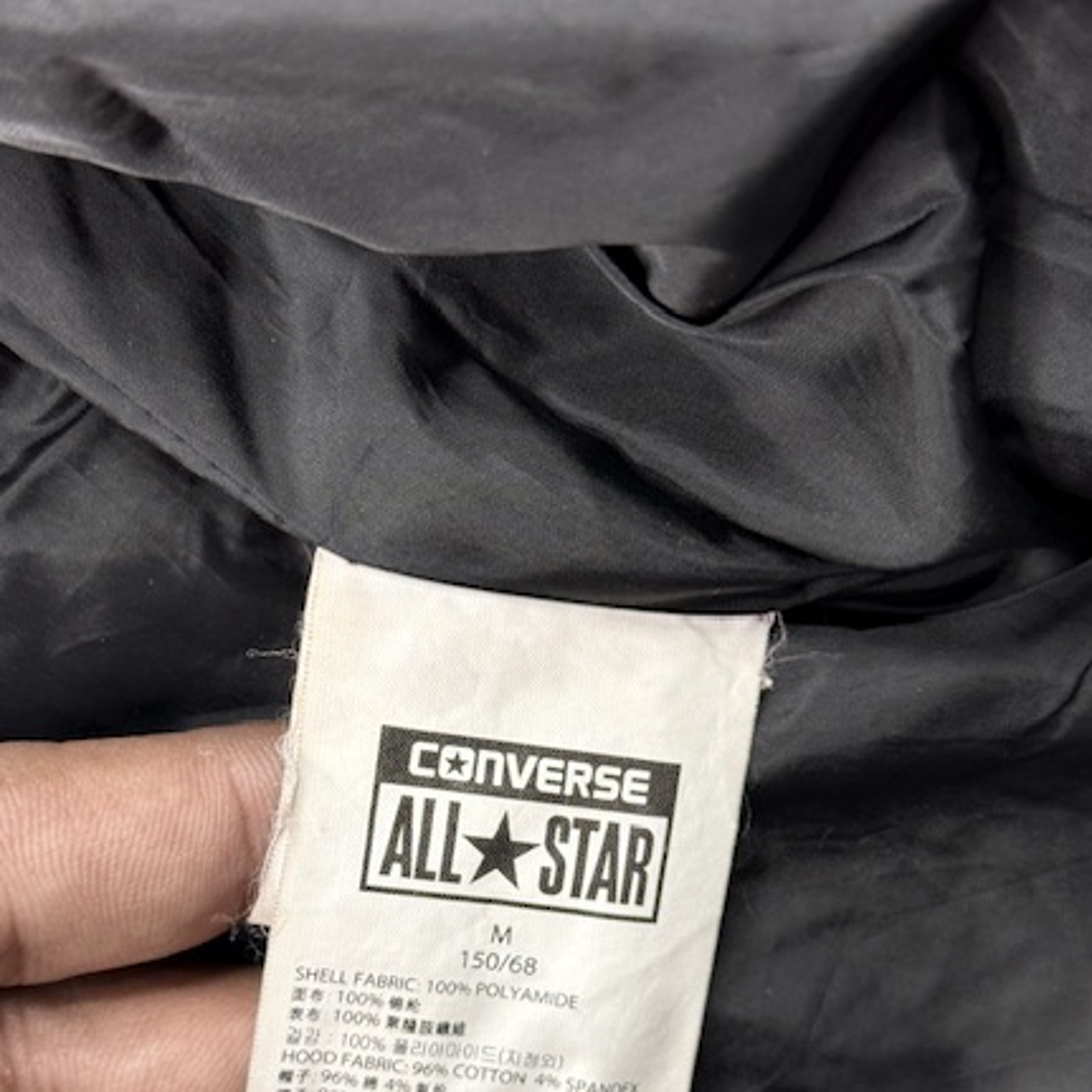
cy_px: 720
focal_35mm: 63
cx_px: 547
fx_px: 2248
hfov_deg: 27.3
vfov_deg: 27.2
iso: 50
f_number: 1.78
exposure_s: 1/50
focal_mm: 6.76
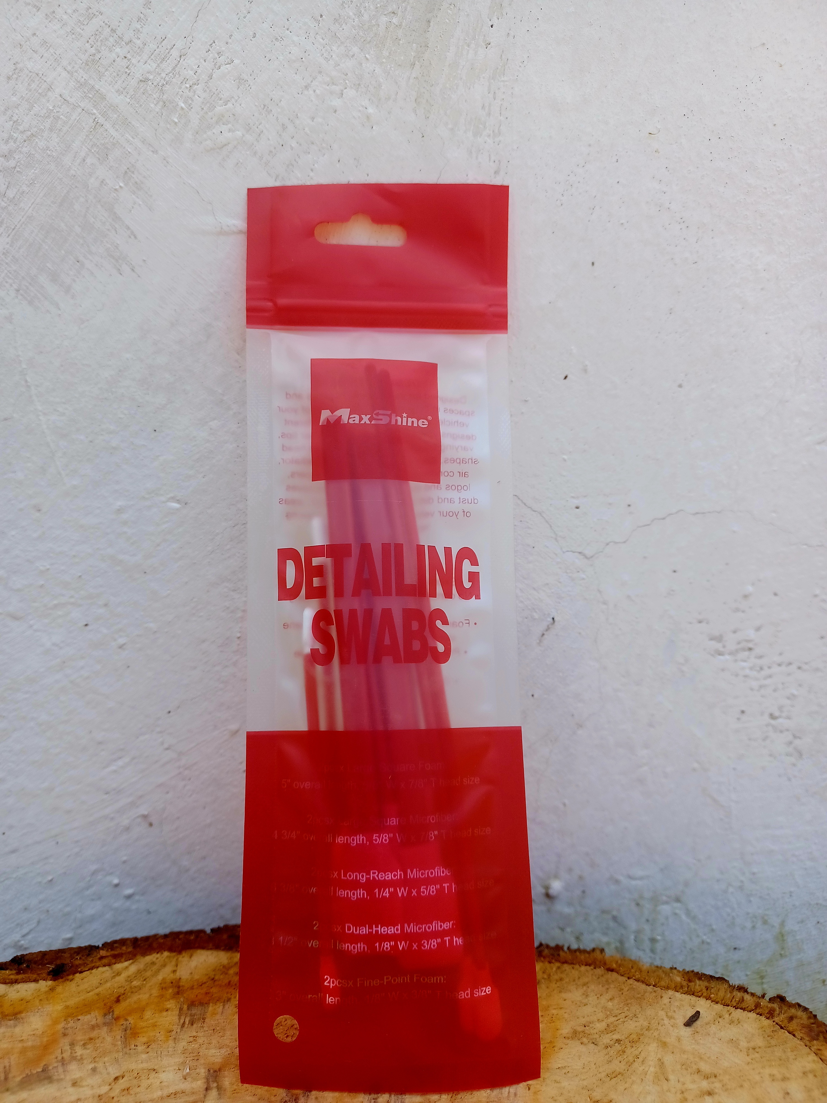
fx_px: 796
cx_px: 414
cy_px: 552
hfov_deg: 54.9
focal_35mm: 25
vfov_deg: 69.4
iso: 64
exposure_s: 1/101
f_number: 1.8
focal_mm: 4.6
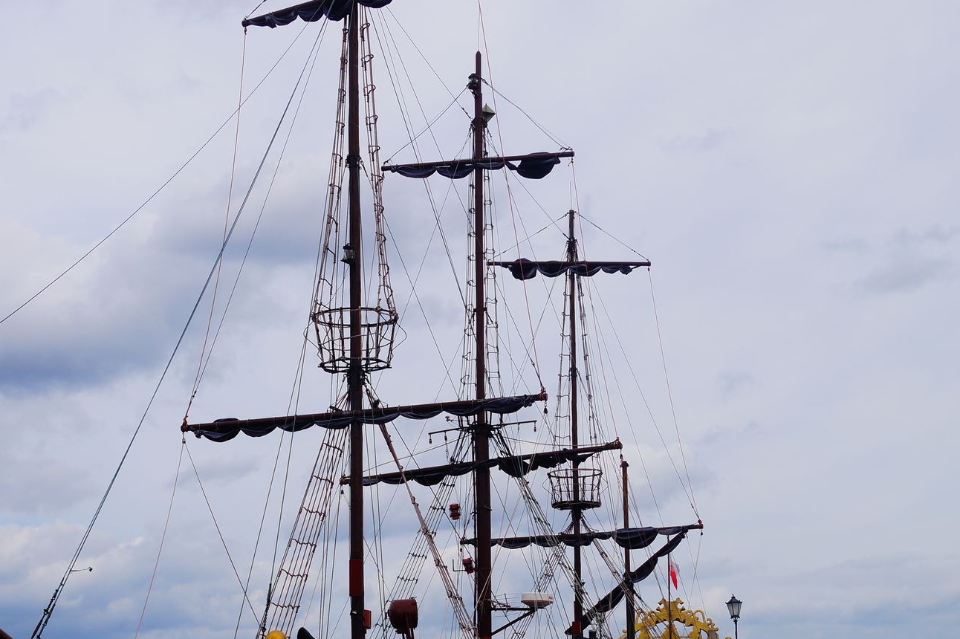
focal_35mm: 65
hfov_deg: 30.8
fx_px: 1732
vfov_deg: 20.7
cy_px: 488
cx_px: 354
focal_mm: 28
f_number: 8
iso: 100
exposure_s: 1/400
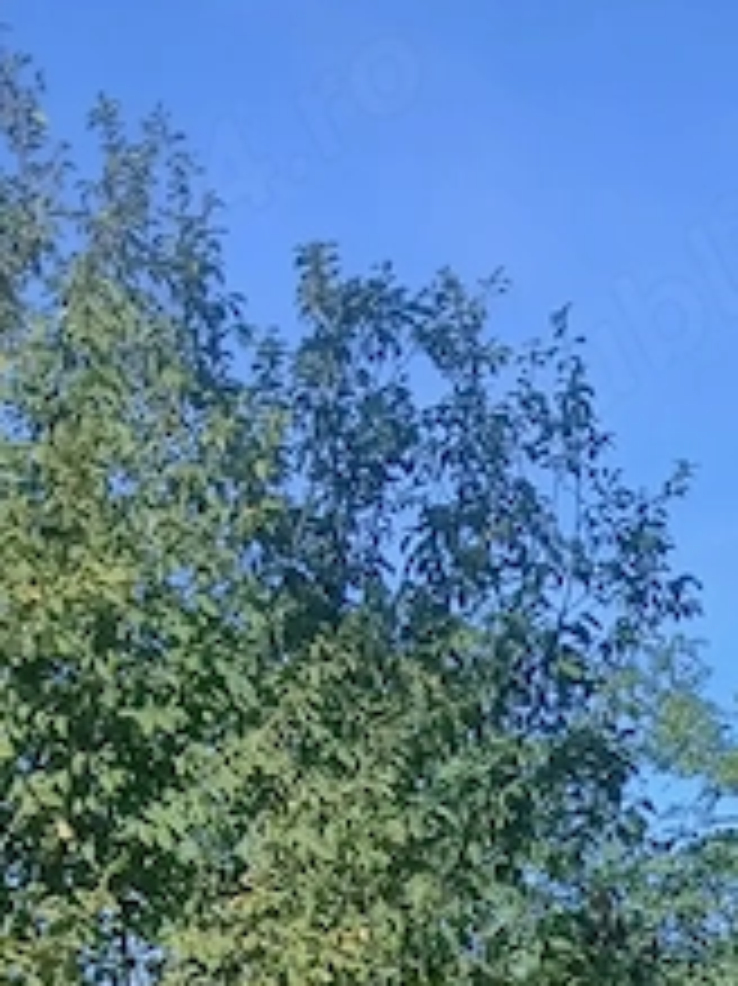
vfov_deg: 17.0
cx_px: 1080
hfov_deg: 14.6
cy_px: 1774
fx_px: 2703
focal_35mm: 95
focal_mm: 3.98
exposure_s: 1/661
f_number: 1.8
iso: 20
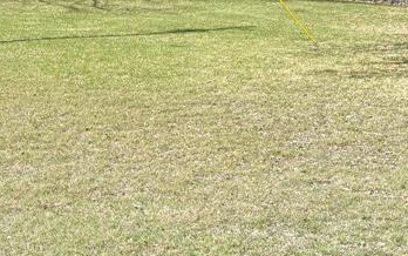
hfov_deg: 25.3
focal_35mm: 81
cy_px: 58
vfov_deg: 16.0
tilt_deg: -3.8
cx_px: 121
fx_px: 901
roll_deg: +2.6
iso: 50
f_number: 1.6
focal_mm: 5.96
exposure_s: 1/2012
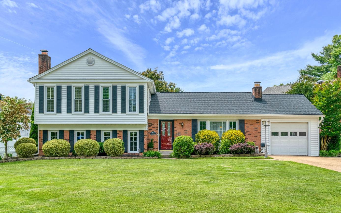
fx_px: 344
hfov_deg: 52.7
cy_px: 114
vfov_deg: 34.4
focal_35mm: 37
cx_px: 169
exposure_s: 1/4000
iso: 1250
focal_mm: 35
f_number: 8
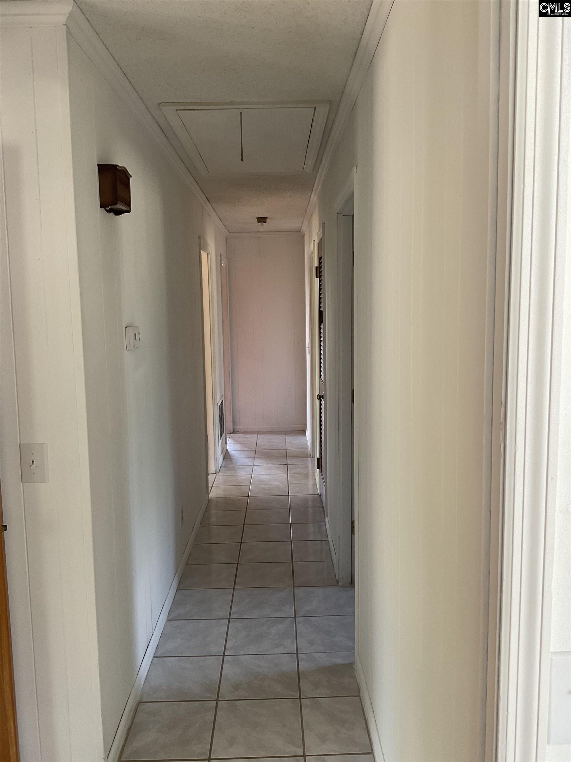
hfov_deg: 48.2
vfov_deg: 61.7
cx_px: 286
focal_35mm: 29
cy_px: 381
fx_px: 638
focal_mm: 3
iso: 80
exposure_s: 1/60
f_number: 1.8
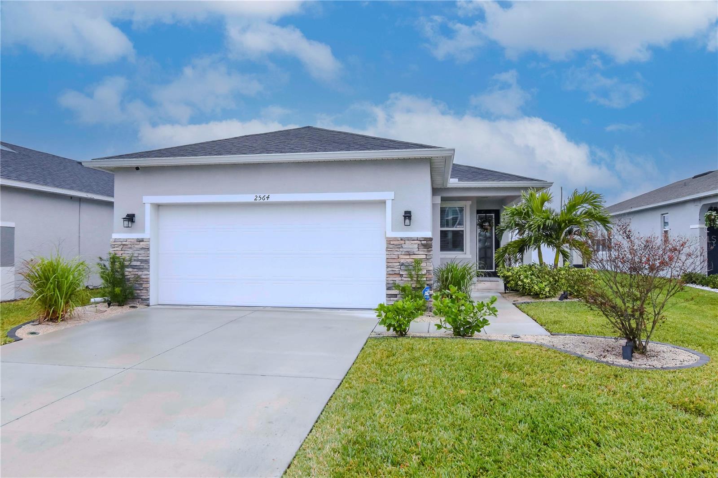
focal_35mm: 22
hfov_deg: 77.3
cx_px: 359
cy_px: 239
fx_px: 449
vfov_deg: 56.1
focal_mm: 15
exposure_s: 1/800
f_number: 10
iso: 800
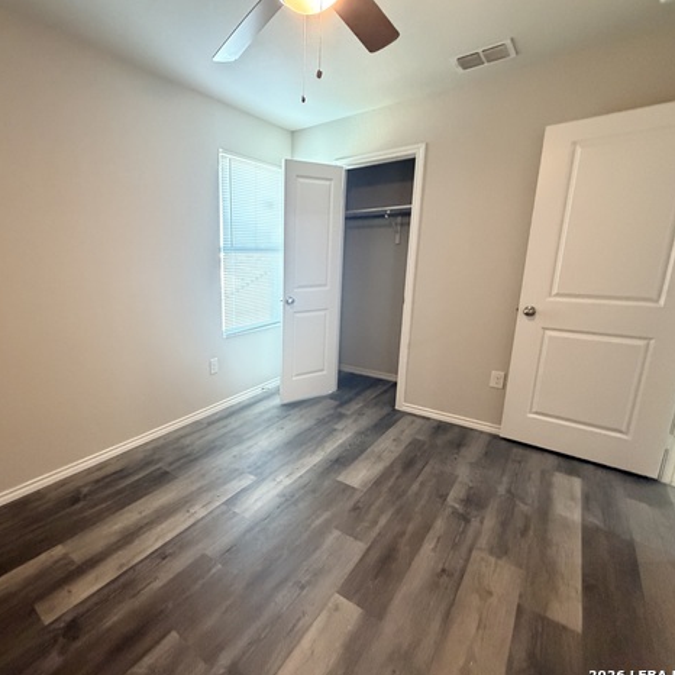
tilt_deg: -12.6
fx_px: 375
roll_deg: +1.6
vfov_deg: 84.0
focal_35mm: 17
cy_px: 336
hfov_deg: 81.9
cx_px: 240
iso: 800
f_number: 2.2
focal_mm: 2.22
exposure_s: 1/60
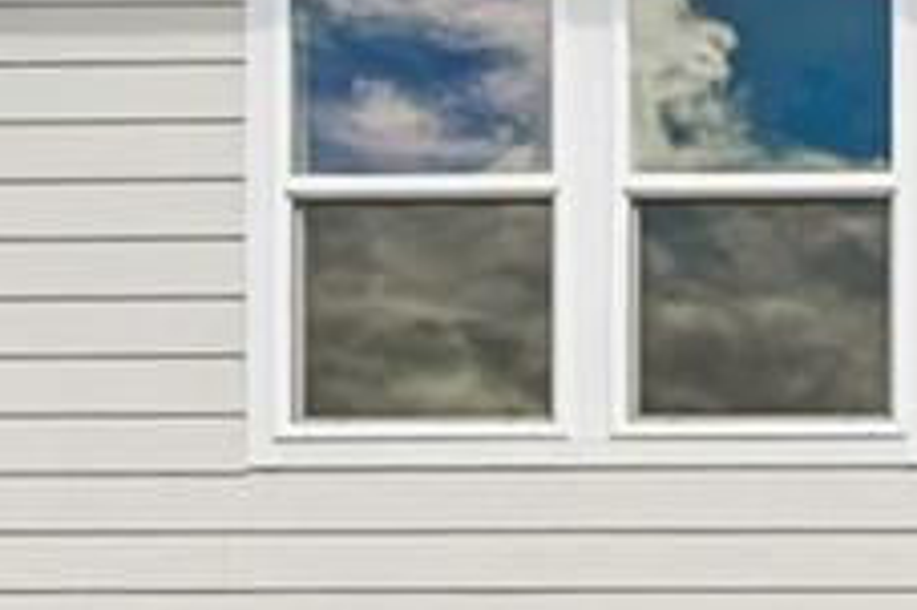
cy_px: 840
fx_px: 2545
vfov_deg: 13.1
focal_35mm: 100
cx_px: 1588
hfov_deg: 17.2
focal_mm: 14
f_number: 9
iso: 64
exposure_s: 1/80
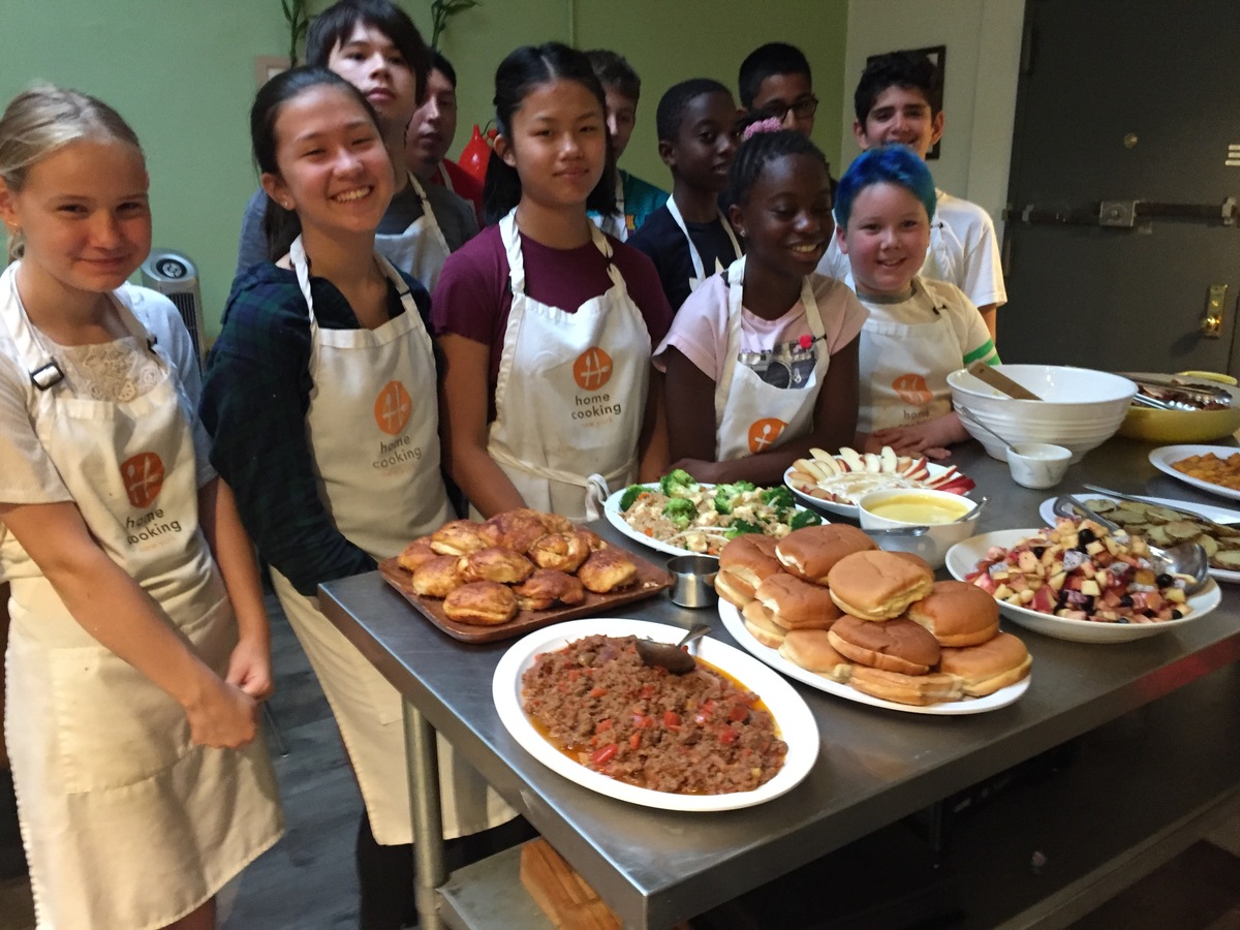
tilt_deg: -18.5
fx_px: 1039
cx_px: 620
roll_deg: -1.9
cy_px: 465
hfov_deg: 61.7
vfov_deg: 48.2
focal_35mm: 29
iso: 250
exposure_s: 1/15
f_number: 2.2
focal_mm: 4.15
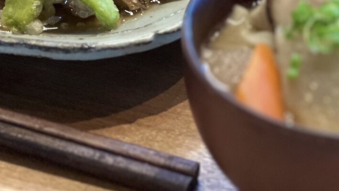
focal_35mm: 212
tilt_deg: -32.8
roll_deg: +2.6
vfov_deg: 5.7
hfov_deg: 10.1
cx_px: 30
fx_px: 1906
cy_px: -99
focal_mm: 9
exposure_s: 1/40
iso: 200
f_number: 2.8
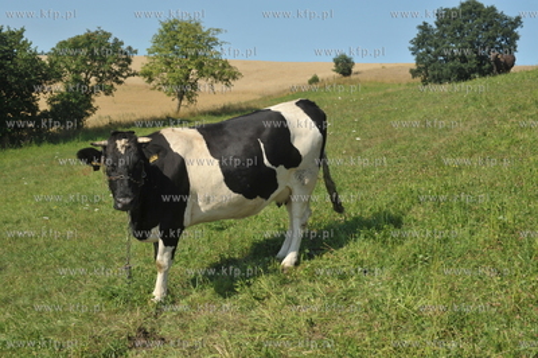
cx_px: 269
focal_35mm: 50
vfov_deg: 26.9
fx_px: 747
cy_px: 179
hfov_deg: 39.6
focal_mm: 50
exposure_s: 1/640
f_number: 9
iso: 400
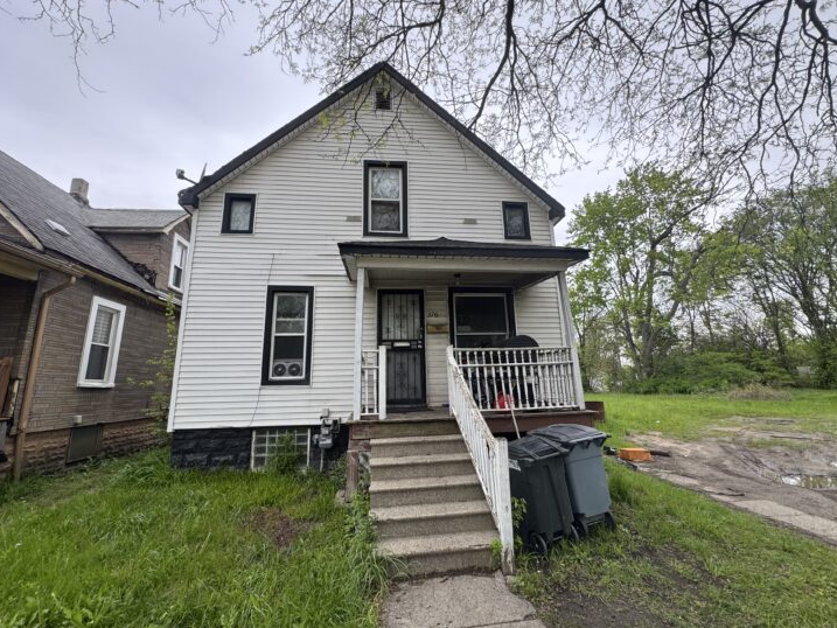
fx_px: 363
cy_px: 308
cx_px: 418
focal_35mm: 15
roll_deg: +1.2
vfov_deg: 81.8
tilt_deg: +11.2
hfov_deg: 98.2
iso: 40
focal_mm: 2.22
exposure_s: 1/188
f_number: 2.2
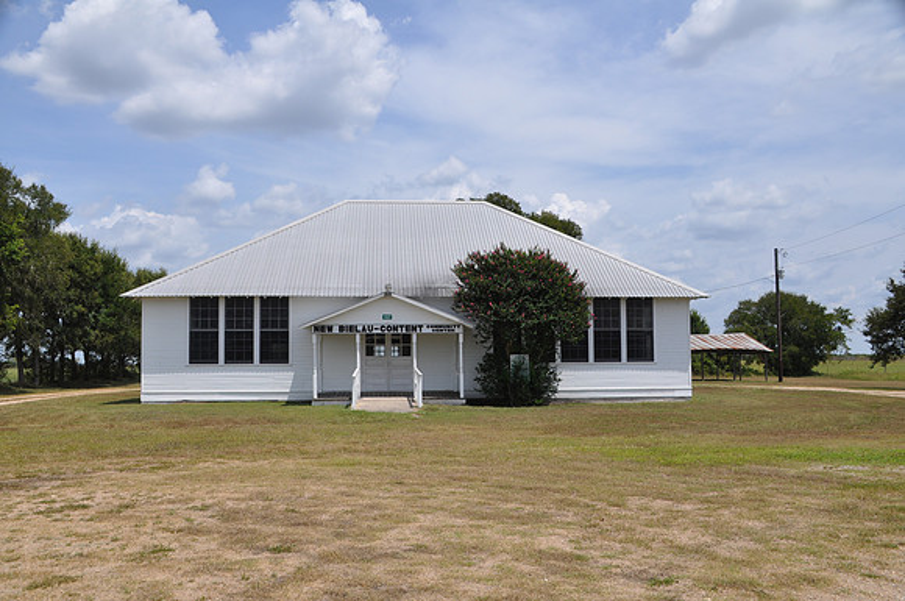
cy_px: 300
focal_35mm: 33
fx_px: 828
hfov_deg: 57.3
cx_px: 452
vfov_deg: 39.9
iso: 200
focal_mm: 22
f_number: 9
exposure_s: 1/320
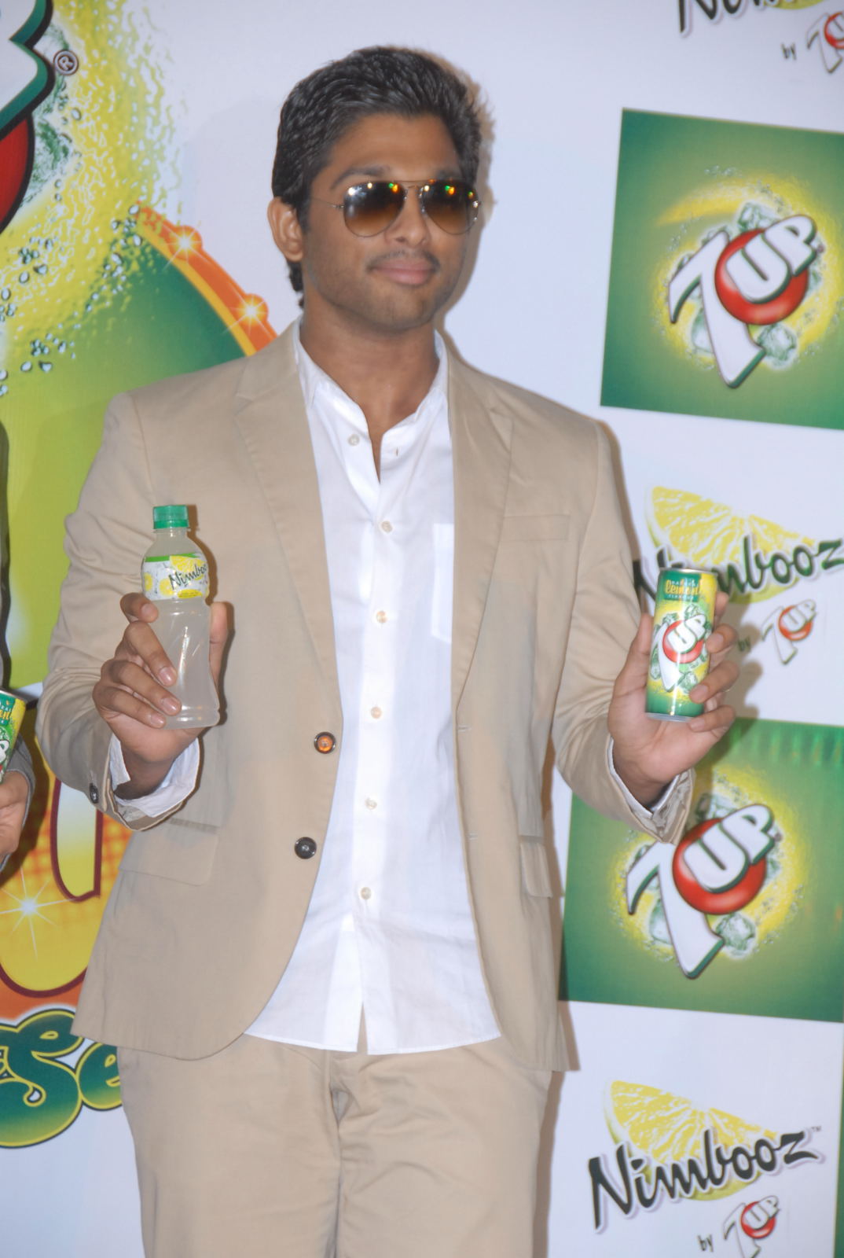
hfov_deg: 8.8
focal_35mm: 158
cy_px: 629
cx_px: 422
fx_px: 5512
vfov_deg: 13.0
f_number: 6.3
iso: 500
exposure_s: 1/100
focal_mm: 105
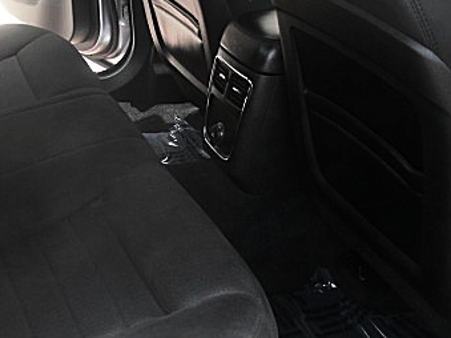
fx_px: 886
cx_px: 136
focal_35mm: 68
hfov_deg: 28.3
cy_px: 148
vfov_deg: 21.6
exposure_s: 1/60
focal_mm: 6.3
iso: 50
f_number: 2.8
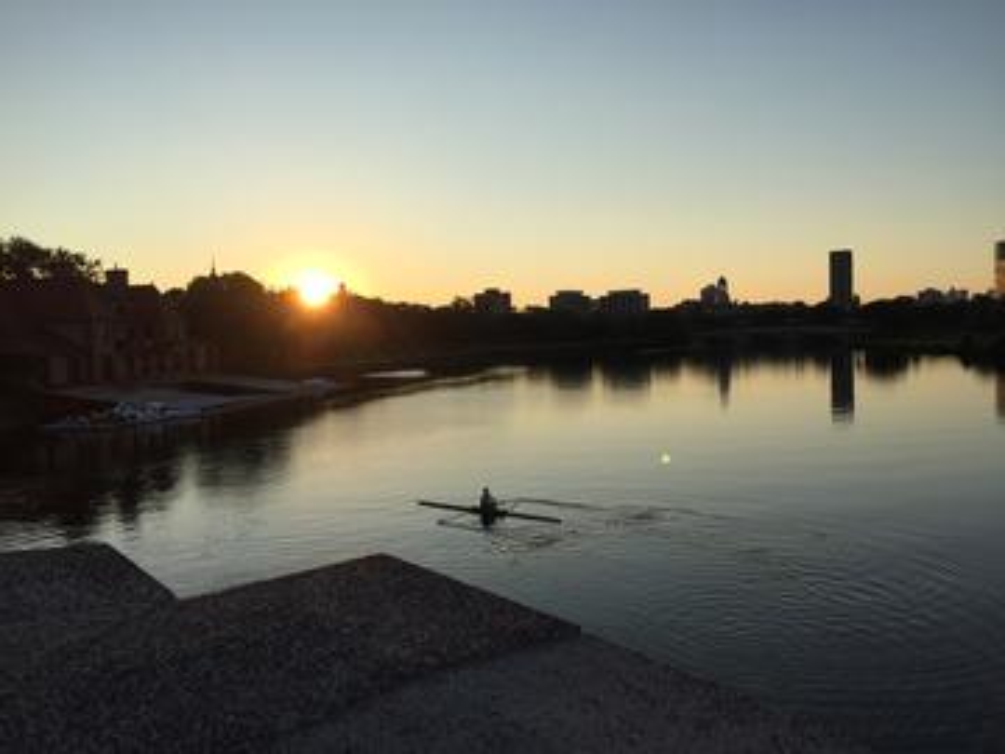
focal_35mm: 29
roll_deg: +1.2
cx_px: 502
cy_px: 377
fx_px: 842
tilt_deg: -3.4
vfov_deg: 48.2
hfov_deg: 61.7
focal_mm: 4.15
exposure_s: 1/1319
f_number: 2.2
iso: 32
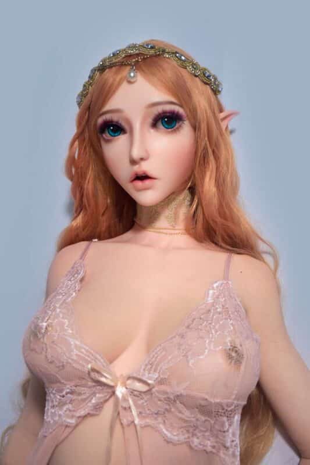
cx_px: 155
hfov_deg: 33.0
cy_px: 232
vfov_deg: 47.9
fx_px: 523
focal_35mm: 40
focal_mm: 27
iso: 220
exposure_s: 1/60
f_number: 4
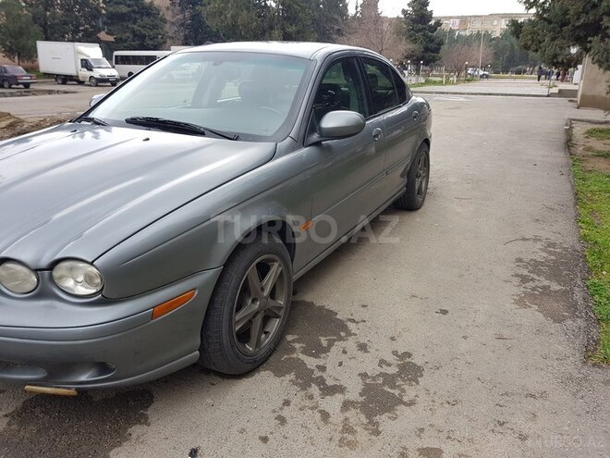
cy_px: 229
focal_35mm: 26
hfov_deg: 67.3
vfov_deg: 53.1
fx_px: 458
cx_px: 305
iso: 40
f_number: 1.7
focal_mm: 4.2
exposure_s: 1/225
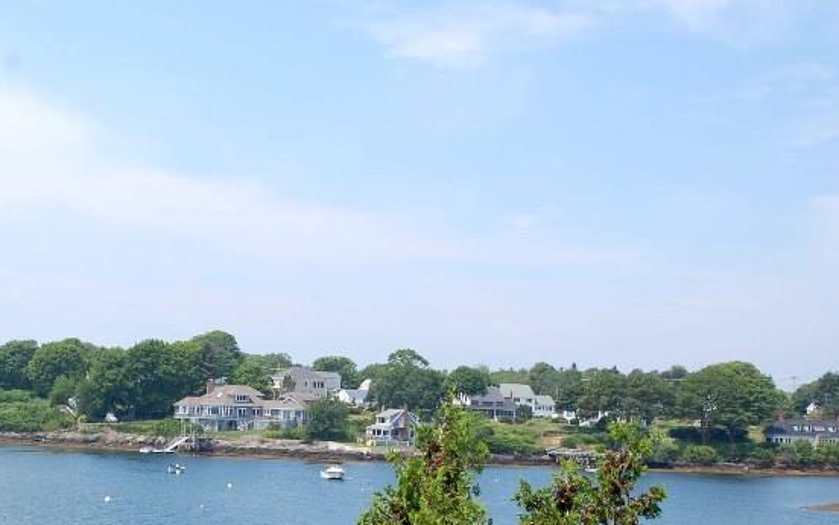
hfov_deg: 29.7
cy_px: 465
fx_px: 1555
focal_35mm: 68
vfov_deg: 18.8
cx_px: 201
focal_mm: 24
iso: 200
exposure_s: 1/320
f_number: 9
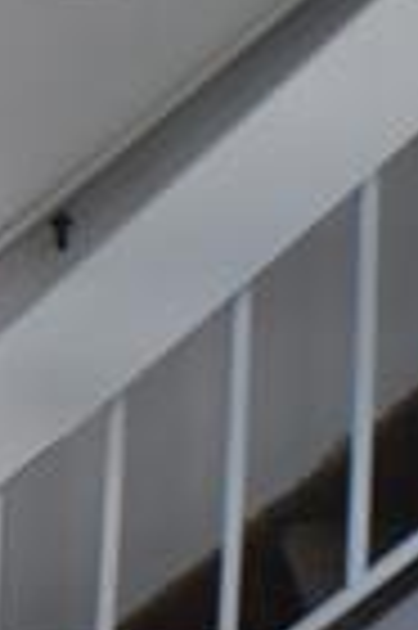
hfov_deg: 7.2
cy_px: 140
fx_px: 2881
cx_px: -948
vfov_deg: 12.4
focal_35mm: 165
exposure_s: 1/100
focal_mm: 24
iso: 400
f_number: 5
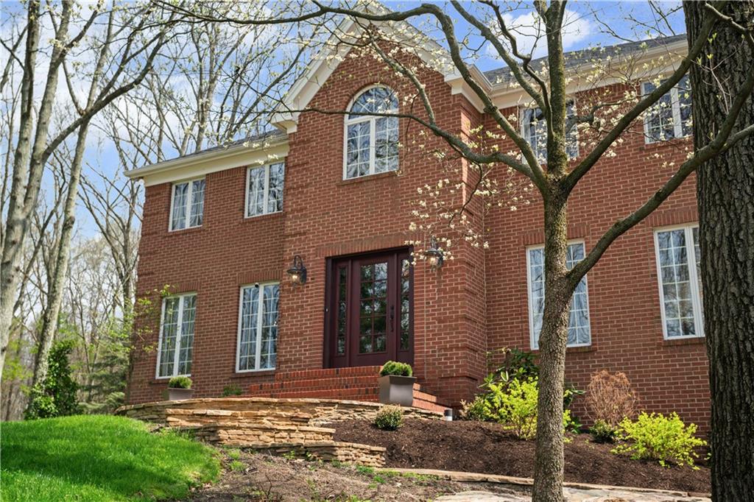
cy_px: 251
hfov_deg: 48.5
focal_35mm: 40
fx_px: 837
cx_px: 377
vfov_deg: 33.4
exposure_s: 1/200
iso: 500
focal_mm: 40
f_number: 8
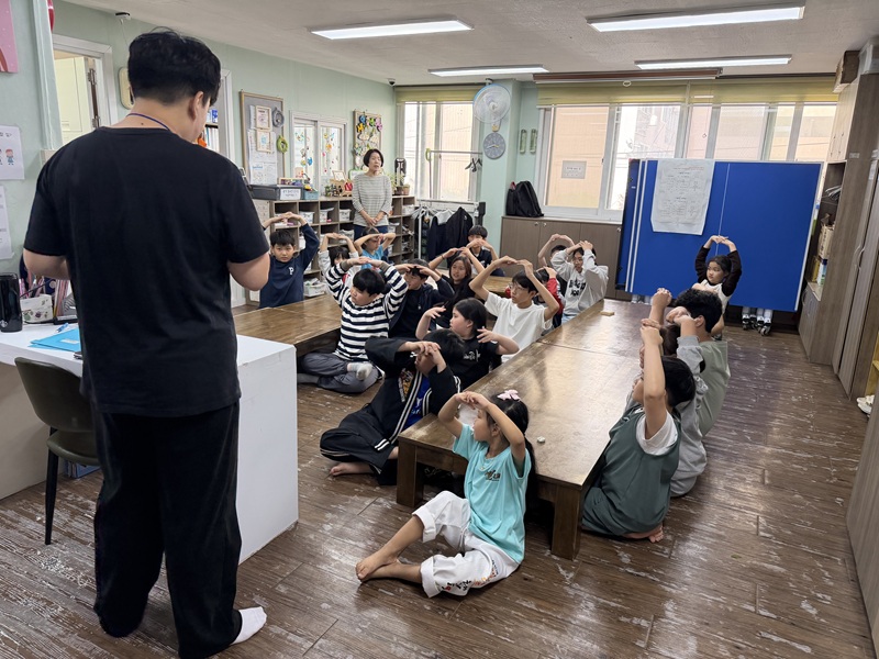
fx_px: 609
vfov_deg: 56.8
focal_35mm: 24
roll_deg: -1.9
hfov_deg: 71.6
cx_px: 440
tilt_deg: -14.5
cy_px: 330
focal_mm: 6.76
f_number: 1.78
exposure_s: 1/121
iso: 200
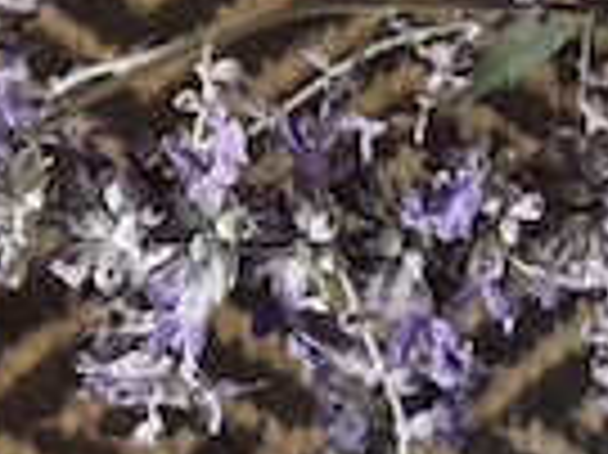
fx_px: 5616
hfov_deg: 6.1
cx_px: 1058
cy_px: 88
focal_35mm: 320
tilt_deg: -85.1
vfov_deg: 4.6
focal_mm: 6.86
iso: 200
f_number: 1.78
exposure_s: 1/40
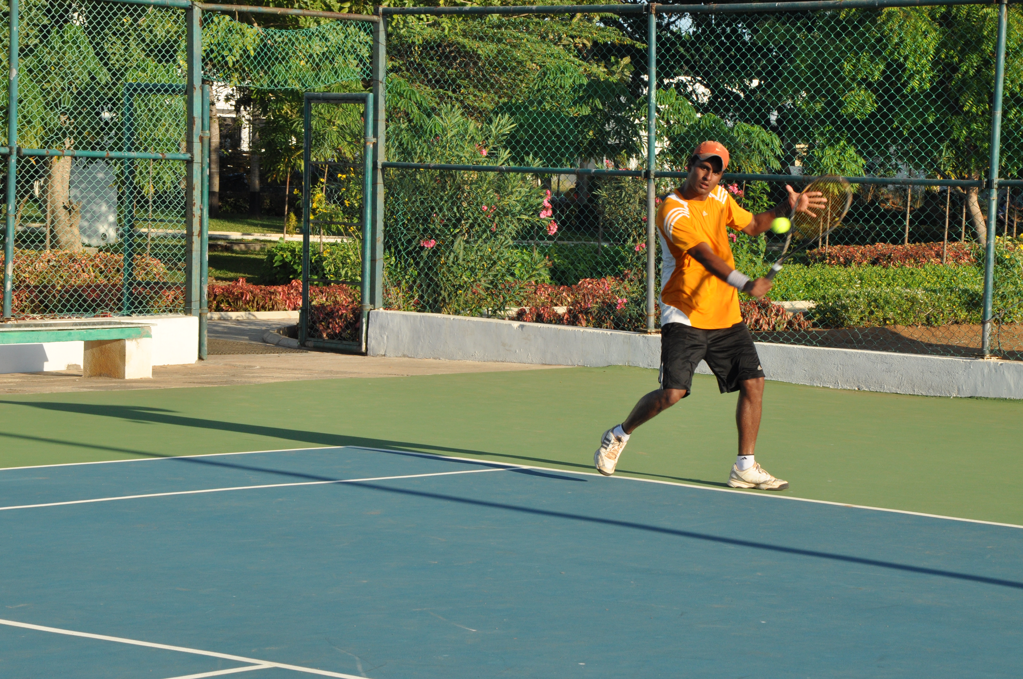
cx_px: 512
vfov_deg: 11.4
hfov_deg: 17.1
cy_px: 340
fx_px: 3406
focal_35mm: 120
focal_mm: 80
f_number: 14
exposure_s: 1/250
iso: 500
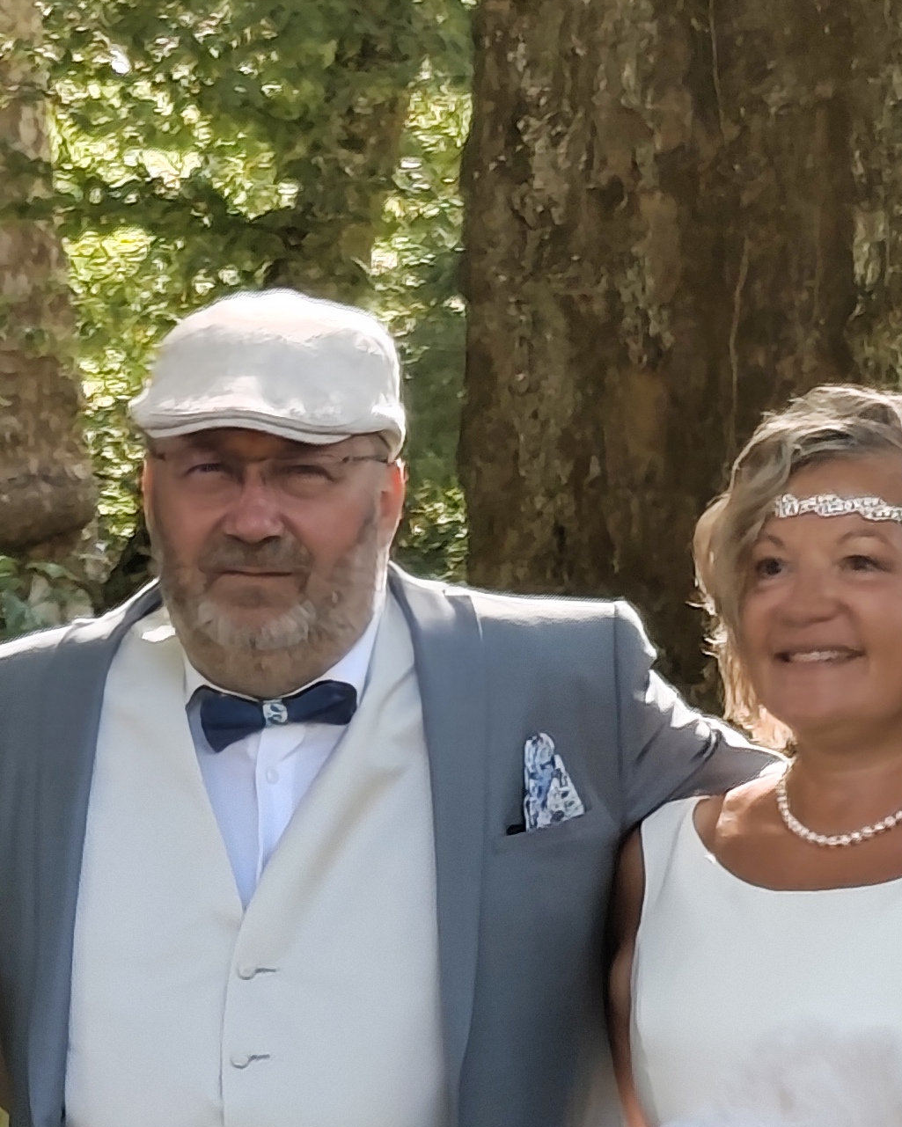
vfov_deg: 6.7
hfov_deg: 5.4
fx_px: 9543
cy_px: 1253
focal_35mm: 286
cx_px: 387
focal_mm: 6.19
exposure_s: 1/124
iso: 50
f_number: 1.65
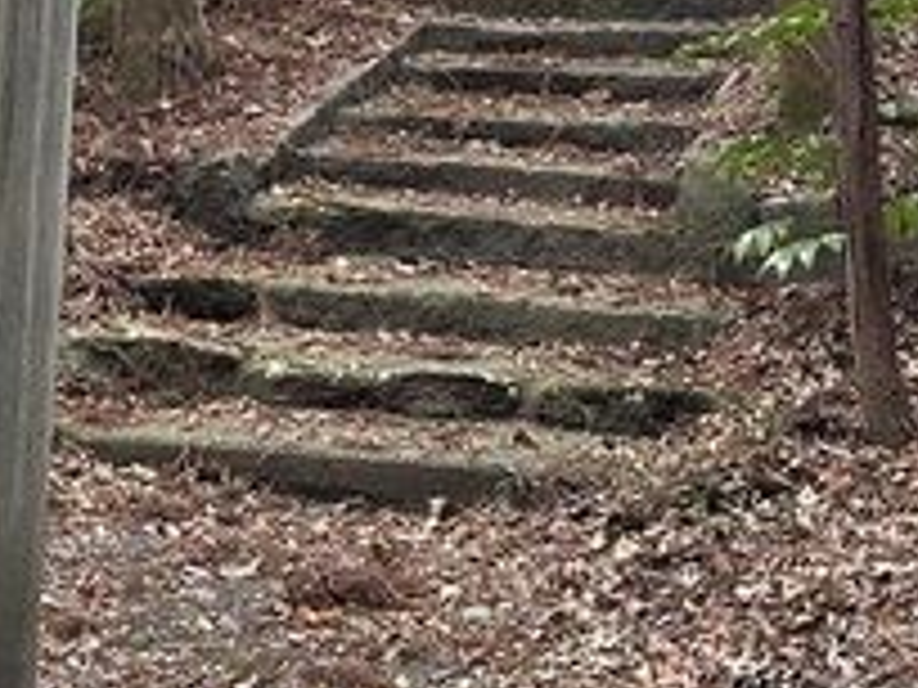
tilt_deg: +10.2
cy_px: -393
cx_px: 308
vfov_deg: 14.2
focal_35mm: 96
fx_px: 2546
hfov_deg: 20.4
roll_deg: +0.1
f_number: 1.78
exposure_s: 1/121
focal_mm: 6.86
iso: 125
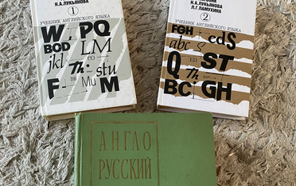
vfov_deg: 33.4
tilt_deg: -78.2
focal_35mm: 37
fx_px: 299
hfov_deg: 52.7
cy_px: 150
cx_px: 148
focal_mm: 4.25
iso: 500
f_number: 1.8
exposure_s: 1/45
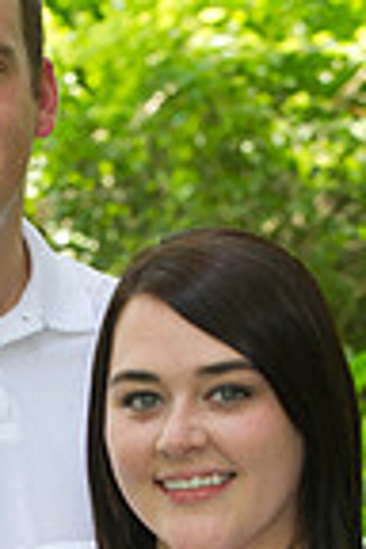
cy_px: 671
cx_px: 59
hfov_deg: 4.9
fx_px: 4270
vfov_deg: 7.3
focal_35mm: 280
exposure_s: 1/100
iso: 400
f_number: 5
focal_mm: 90
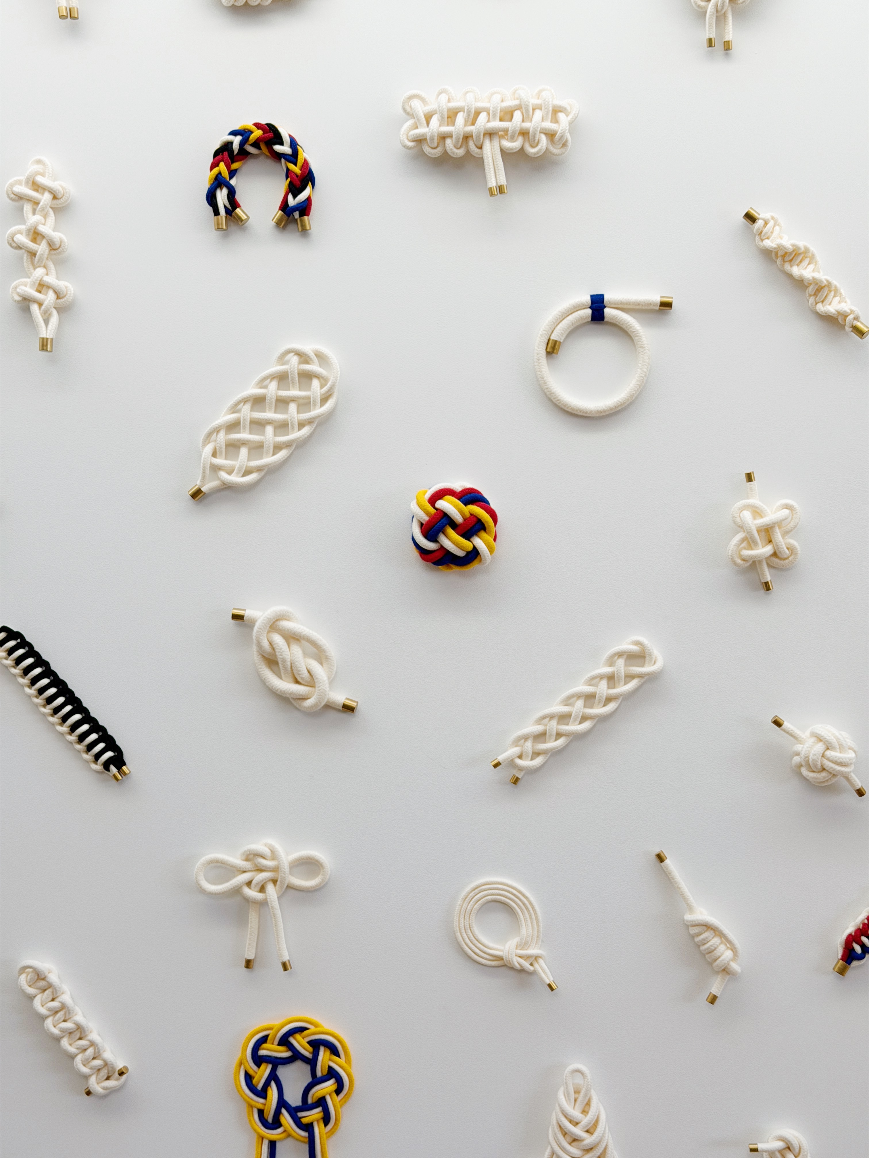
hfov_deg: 30.3
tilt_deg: -2.4
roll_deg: +0.2
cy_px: 579
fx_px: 1607
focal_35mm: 48
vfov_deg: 39.7
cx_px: 434
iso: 64
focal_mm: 6.76
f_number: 1.78
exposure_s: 1/557
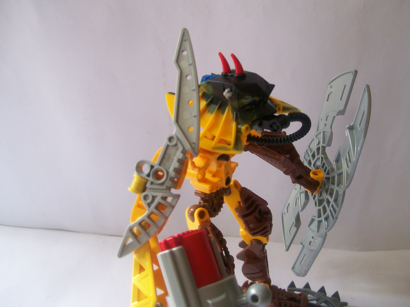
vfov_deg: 39.7
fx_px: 426
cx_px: 205
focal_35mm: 36
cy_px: 154
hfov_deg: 51.4
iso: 80
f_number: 2.7
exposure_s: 1/55.8
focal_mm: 6
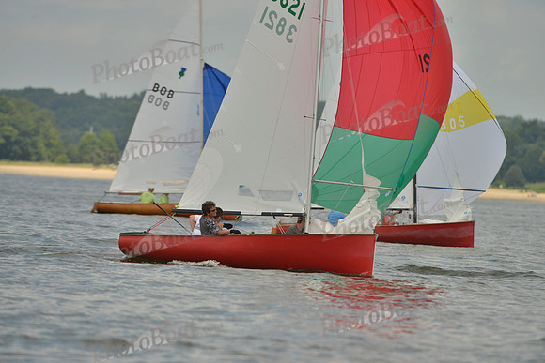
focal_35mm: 400
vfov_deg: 3.4
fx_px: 6057
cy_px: 182
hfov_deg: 5.2
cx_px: 272
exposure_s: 1/1250
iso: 200
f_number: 6.3
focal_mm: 400
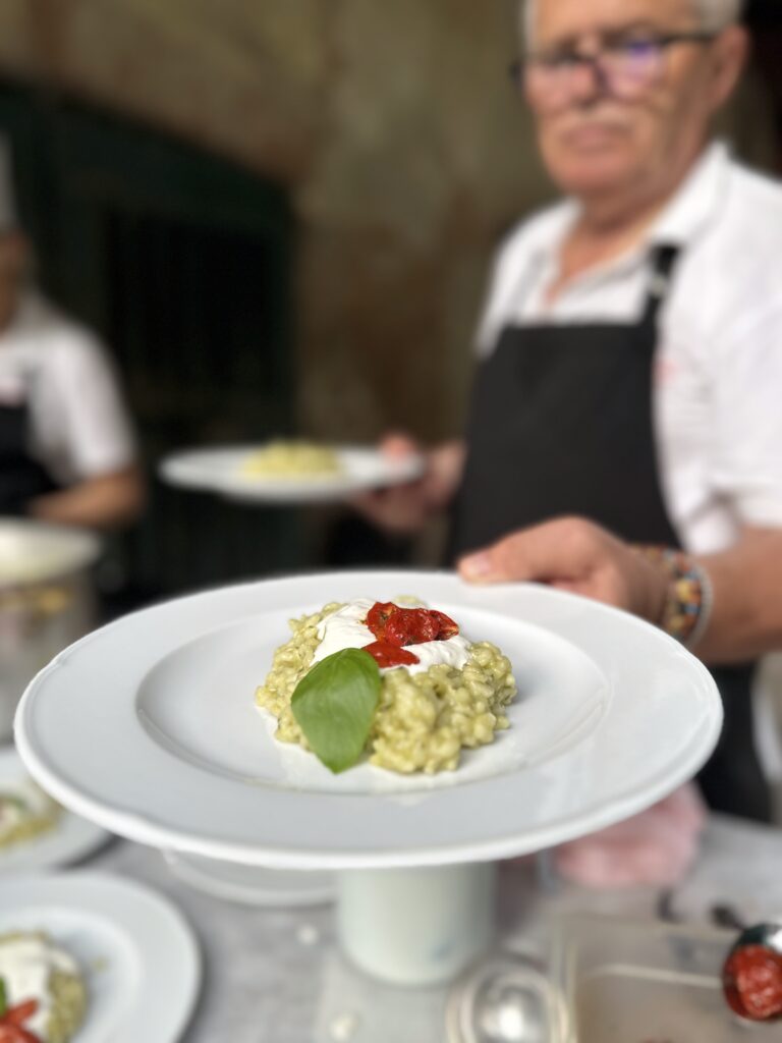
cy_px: 522
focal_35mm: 24
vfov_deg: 71.6
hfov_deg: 56.8
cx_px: 391
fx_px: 723
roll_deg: +0.8
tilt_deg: -9.2
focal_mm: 6.86
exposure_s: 1/138
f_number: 1.78
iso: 64
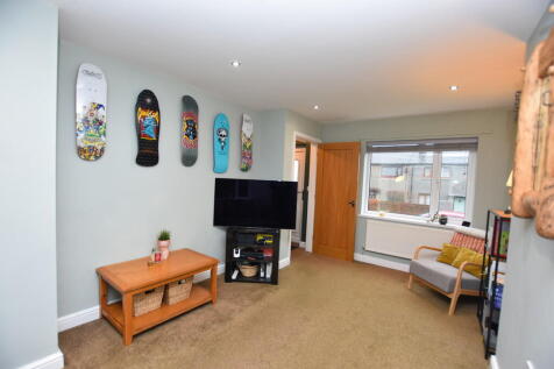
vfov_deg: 77.3
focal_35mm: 15
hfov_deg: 100.4
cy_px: 184
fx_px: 231
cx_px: 277
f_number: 4
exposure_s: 1/60
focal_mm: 10
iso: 450
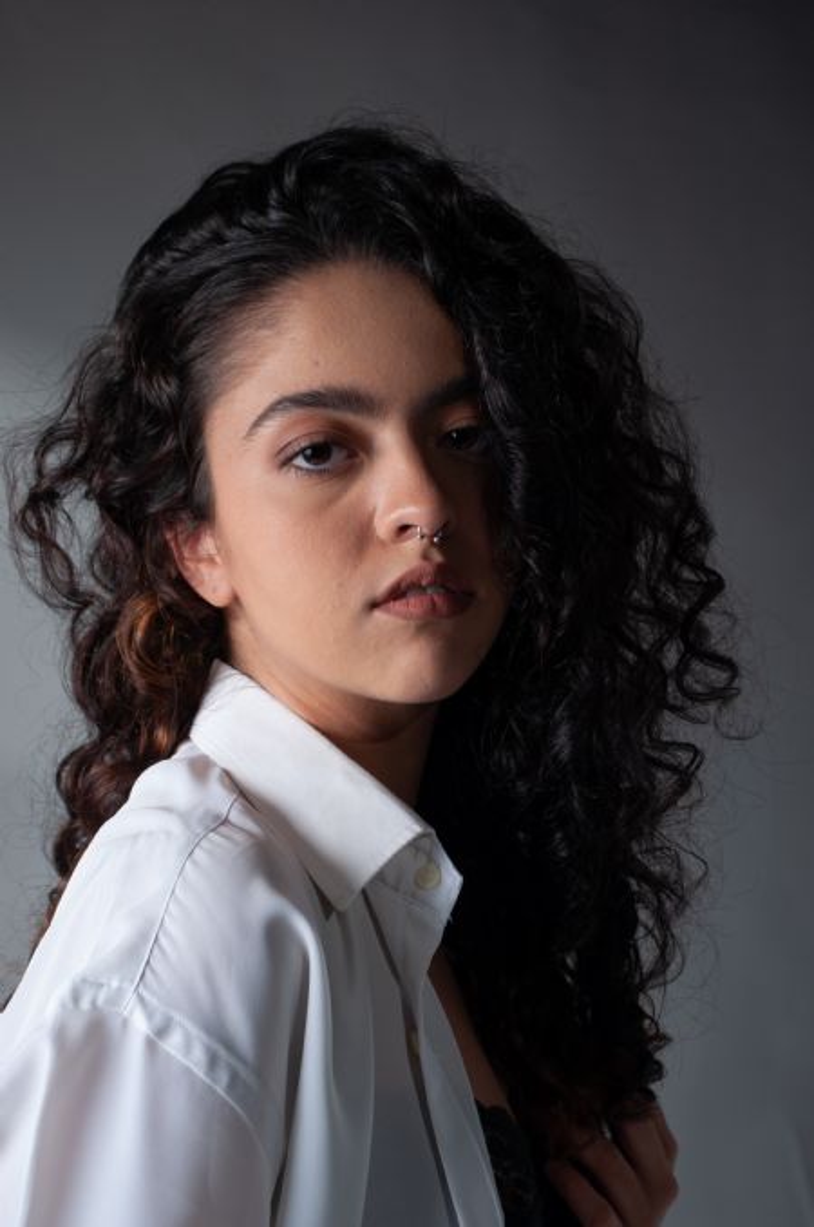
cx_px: 407
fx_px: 2449
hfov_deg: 18.9
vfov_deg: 28.1
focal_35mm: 72
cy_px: 614
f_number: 6.3
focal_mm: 48
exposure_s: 1/125
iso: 200
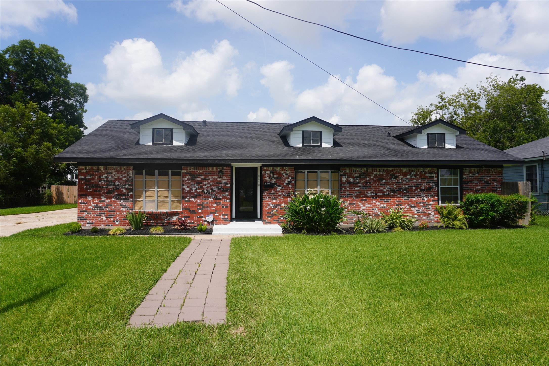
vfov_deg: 53.1
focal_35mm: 24
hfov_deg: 73.7
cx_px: 274
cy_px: 183
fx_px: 366
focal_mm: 16
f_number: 5
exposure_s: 1/800
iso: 100
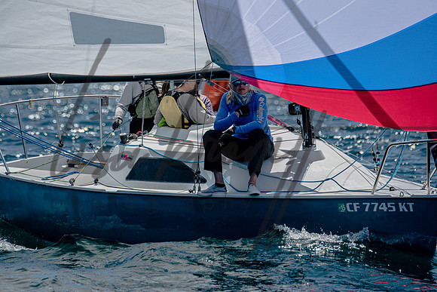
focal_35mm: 525
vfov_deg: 2.6
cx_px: 218
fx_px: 6374
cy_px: 146
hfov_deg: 3.9
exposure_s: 1/2000
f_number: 5.6
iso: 200
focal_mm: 350
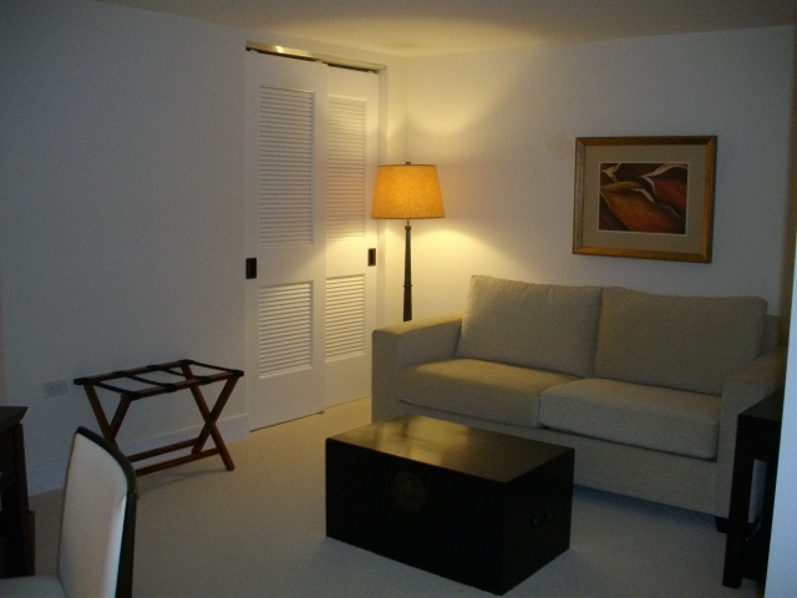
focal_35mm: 37
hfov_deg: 50.1
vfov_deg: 38.7
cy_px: 299
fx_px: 852
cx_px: 398
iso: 311
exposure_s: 1/50
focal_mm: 6.2
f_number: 2.8
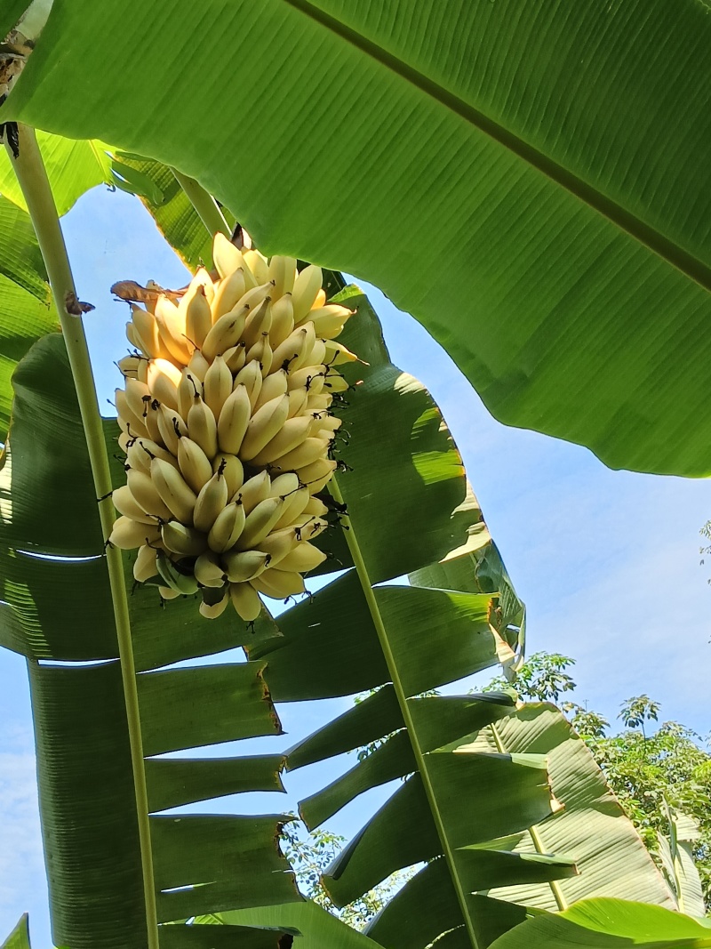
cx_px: 356
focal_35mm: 49
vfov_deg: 38.9
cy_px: 474
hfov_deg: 29.7
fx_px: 1342
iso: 50
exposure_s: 1/281
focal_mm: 3.61
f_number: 1.8
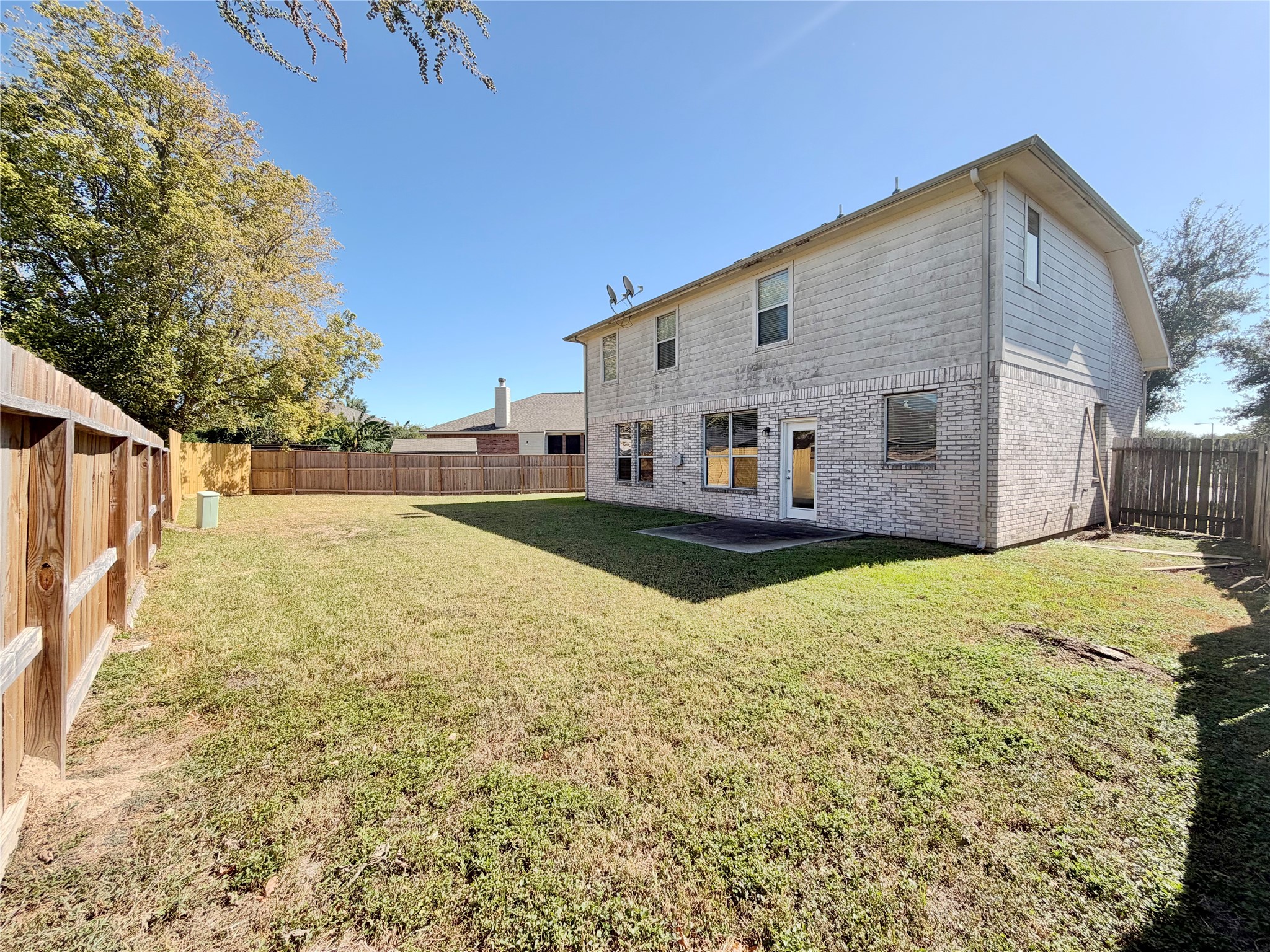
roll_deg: -0.4
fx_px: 514
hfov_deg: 102.1
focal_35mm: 14
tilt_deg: -1.4
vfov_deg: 85.7
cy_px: 476
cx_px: 635
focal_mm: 2.22
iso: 32
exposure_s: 1/770
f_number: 2.2
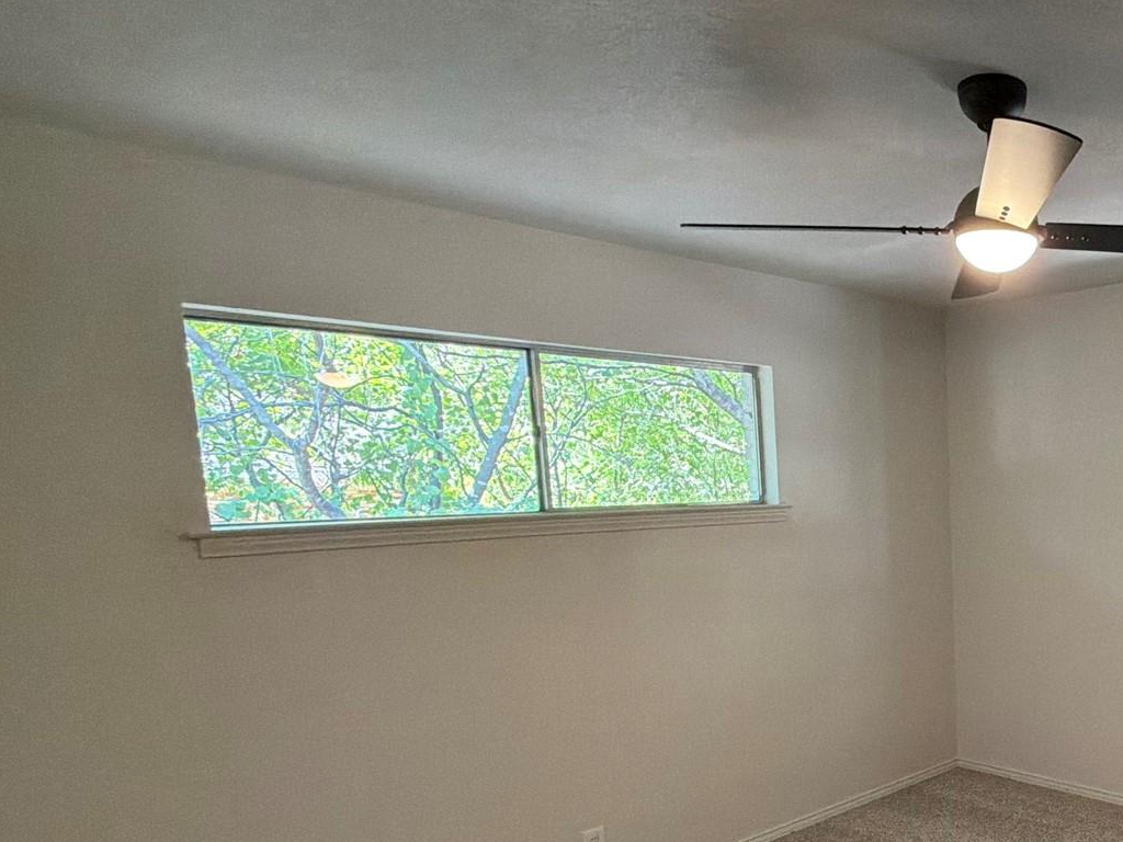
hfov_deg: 52.6
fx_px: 908
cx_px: 1082
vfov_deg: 48.5
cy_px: 592
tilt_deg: -7.7
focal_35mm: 28
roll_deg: +1.7
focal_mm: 2.22
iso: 320
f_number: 2.2
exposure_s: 1/91
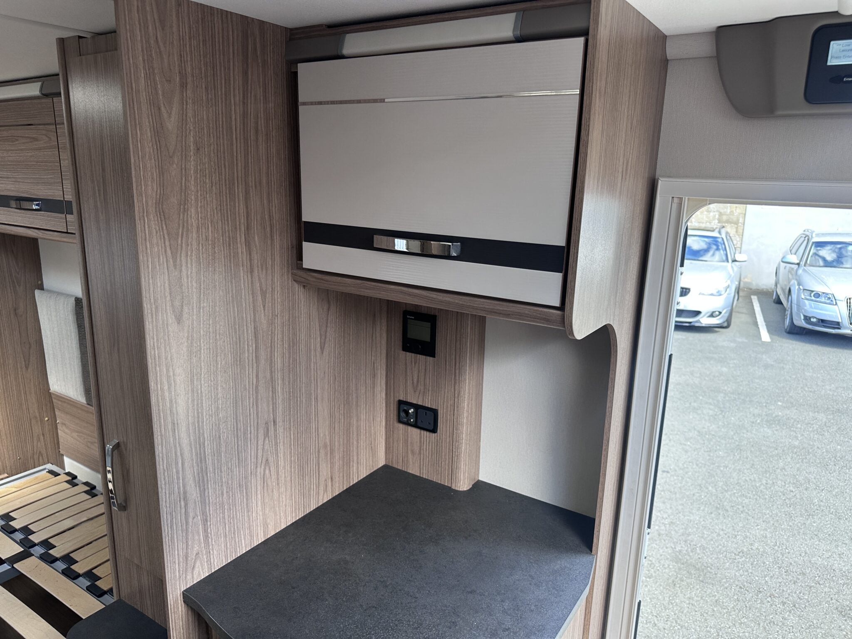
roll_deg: -0.9
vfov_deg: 56.8
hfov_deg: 71.6
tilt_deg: -11.1
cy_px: 320
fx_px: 591
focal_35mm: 24
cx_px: 426
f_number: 1.78
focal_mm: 6.86
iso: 100
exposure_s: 1/149
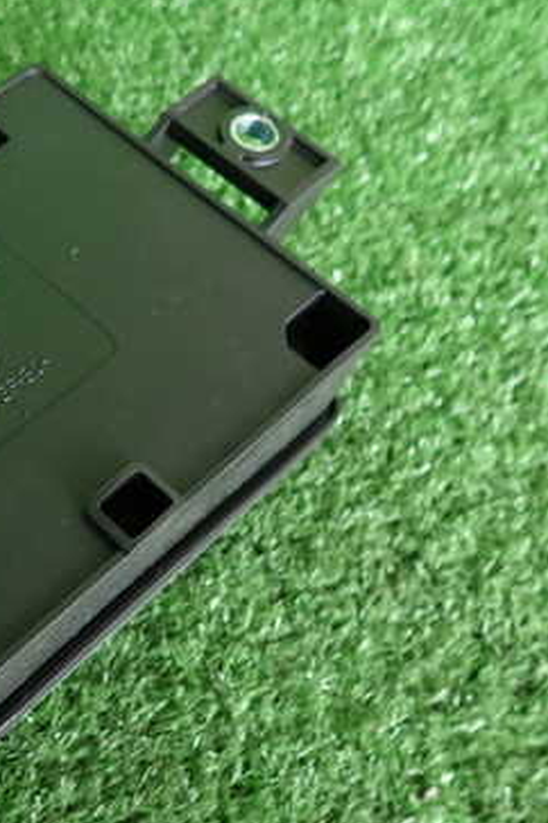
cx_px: -75
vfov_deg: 45.3
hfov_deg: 28.0
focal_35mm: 43
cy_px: 481
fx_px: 982
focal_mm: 4.5
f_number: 2
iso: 160
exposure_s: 1/60
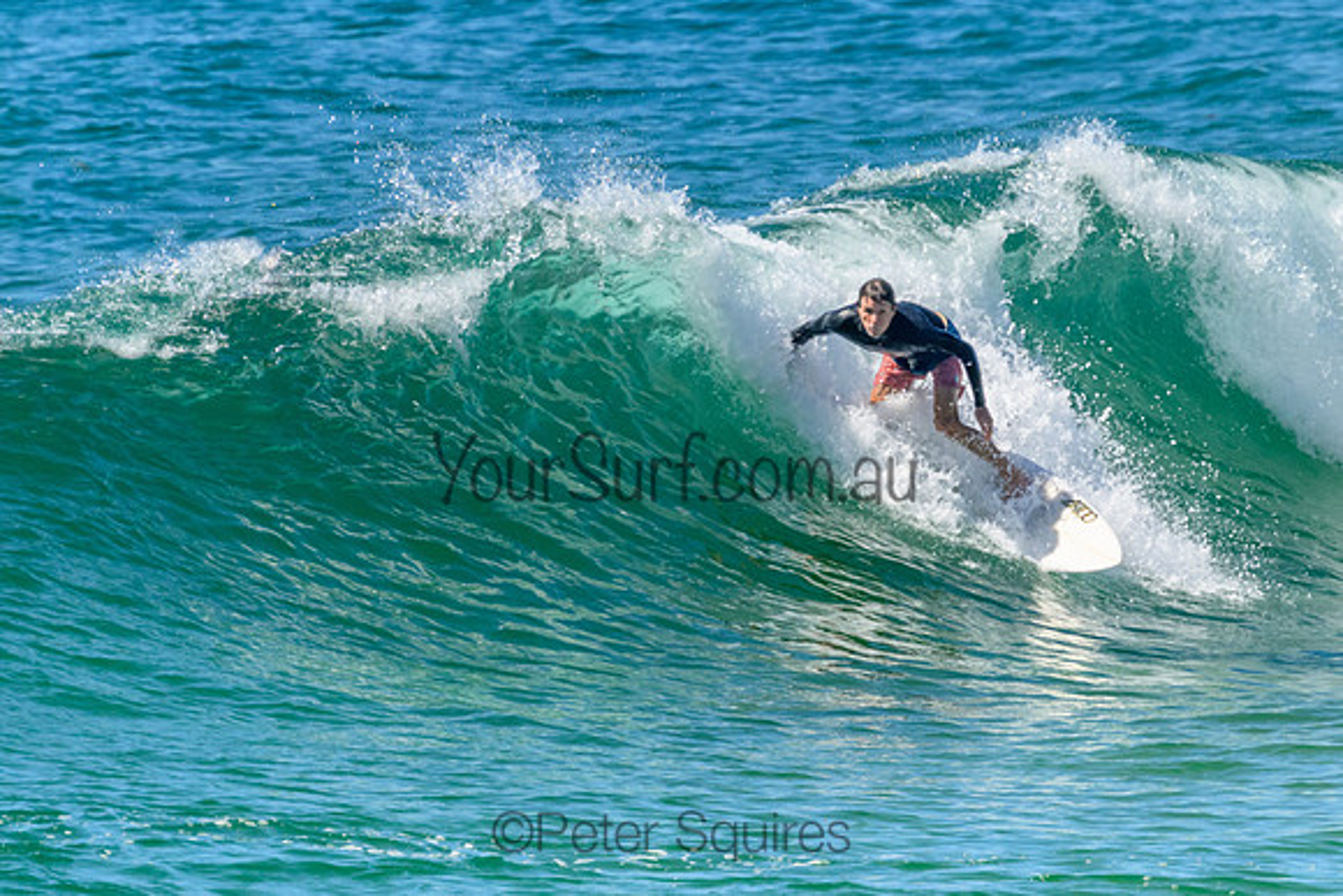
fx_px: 41065
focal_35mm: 1101
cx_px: 924
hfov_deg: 1.9
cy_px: 338
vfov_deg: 1.3
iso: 1400
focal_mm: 800
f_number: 11
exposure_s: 1/2000
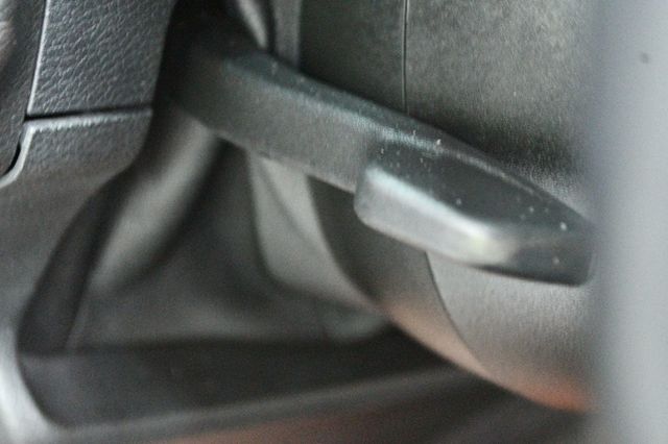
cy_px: 222
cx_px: 334
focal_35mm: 82
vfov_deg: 16.6
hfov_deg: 24.8
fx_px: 1521
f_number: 5.6
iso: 12800
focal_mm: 55
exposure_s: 1/8
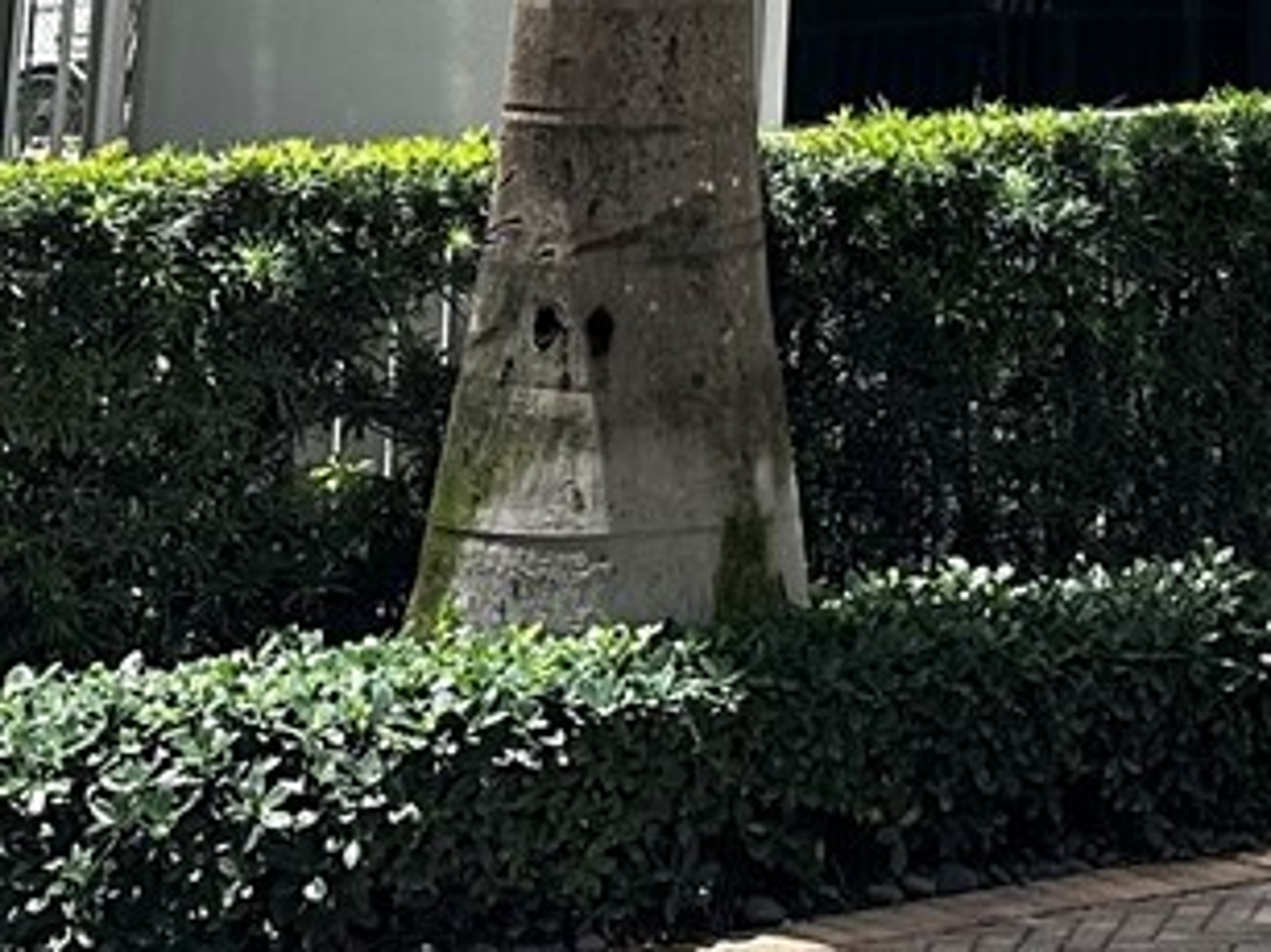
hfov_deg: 15.2
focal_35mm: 125
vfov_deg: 10.0
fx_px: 4588
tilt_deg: +16.6
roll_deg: +0.6
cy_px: -1503
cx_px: 1573
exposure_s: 1/1949
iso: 80
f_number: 1.78
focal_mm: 6.86
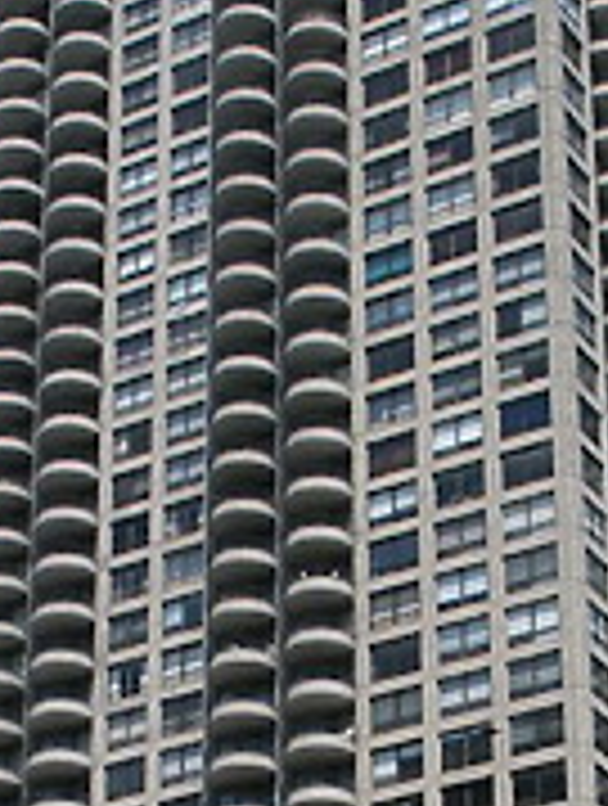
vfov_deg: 16.3
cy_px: 887
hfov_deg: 12.7
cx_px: 306
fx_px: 2730
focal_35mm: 117
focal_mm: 7.18
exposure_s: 1/250
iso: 64
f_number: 6.7
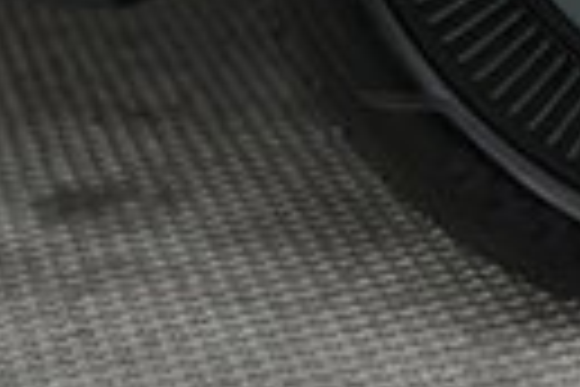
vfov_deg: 10.2
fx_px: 2078
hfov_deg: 14.8
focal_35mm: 129
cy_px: -256
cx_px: 854
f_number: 2.8
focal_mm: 26
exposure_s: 1/160
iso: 4000
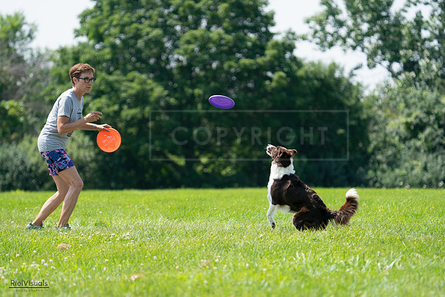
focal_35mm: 268
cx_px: 222
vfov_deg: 5.1
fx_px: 3313
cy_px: 148
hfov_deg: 7.7
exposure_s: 1/4000
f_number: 5.6
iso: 1250
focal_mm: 268
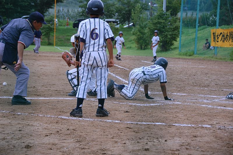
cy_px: 78
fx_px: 601
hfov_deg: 21.9
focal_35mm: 93
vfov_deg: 14.7
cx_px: 116
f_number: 5
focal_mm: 62
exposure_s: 1/640
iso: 400
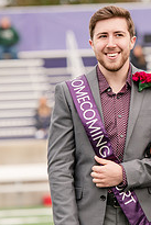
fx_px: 3197
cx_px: 154
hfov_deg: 2.7
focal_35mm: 509
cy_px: 104
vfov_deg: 4.0
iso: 320
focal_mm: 180
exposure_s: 1/800
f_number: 5
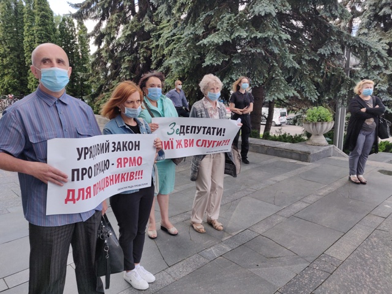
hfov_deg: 69.4
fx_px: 283
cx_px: 196
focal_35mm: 25
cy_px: 147
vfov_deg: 54.9
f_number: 1.7
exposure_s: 1/503
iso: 100
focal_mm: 4.25
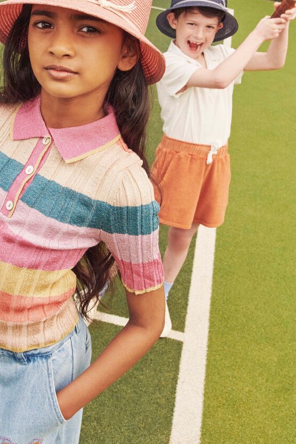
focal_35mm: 65
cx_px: 87
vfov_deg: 30.5
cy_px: 114
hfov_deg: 20.8
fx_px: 802
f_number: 11
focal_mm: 38
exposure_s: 1/400
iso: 800
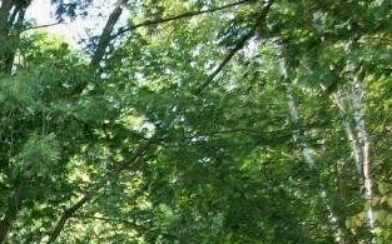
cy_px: 378
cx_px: -113
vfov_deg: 10.6
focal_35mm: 118
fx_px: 1259
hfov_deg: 16.7
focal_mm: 5.7
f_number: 2.8
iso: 64
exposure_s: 1/138
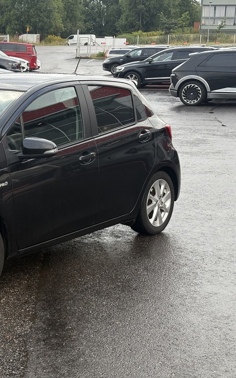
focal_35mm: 74
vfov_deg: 27.9
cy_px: 188
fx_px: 762
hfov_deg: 17.1
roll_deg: -1.8
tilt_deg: -5.8
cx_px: -9
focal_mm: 5.96
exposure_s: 1/314
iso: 40
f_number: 1.6
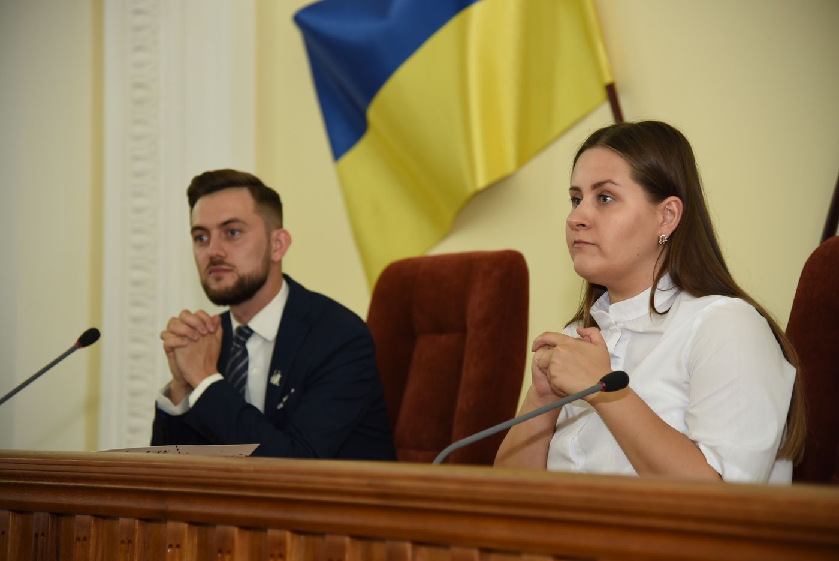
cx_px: 420
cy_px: 280
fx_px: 2005
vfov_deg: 15.9
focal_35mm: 86
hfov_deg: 23.6
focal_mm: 86
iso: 1000
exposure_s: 1/200
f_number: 4
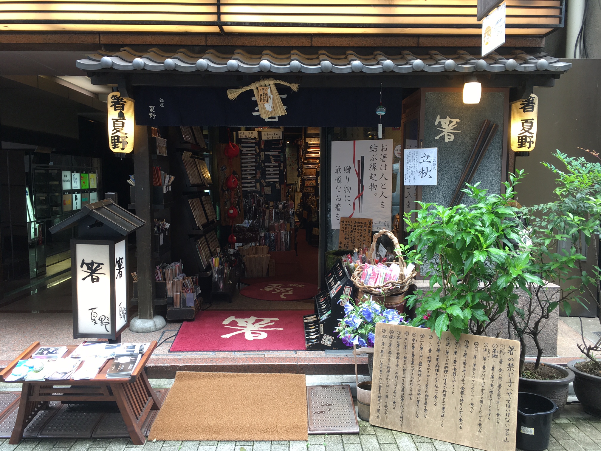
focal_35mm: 29
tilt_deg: -5.8
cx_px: 300
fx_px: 503
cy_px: 226
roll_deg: -0.2
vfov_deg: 48.2
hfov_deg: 61.7
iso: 25
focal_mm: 4.15
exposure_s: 1/40
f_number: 2.2
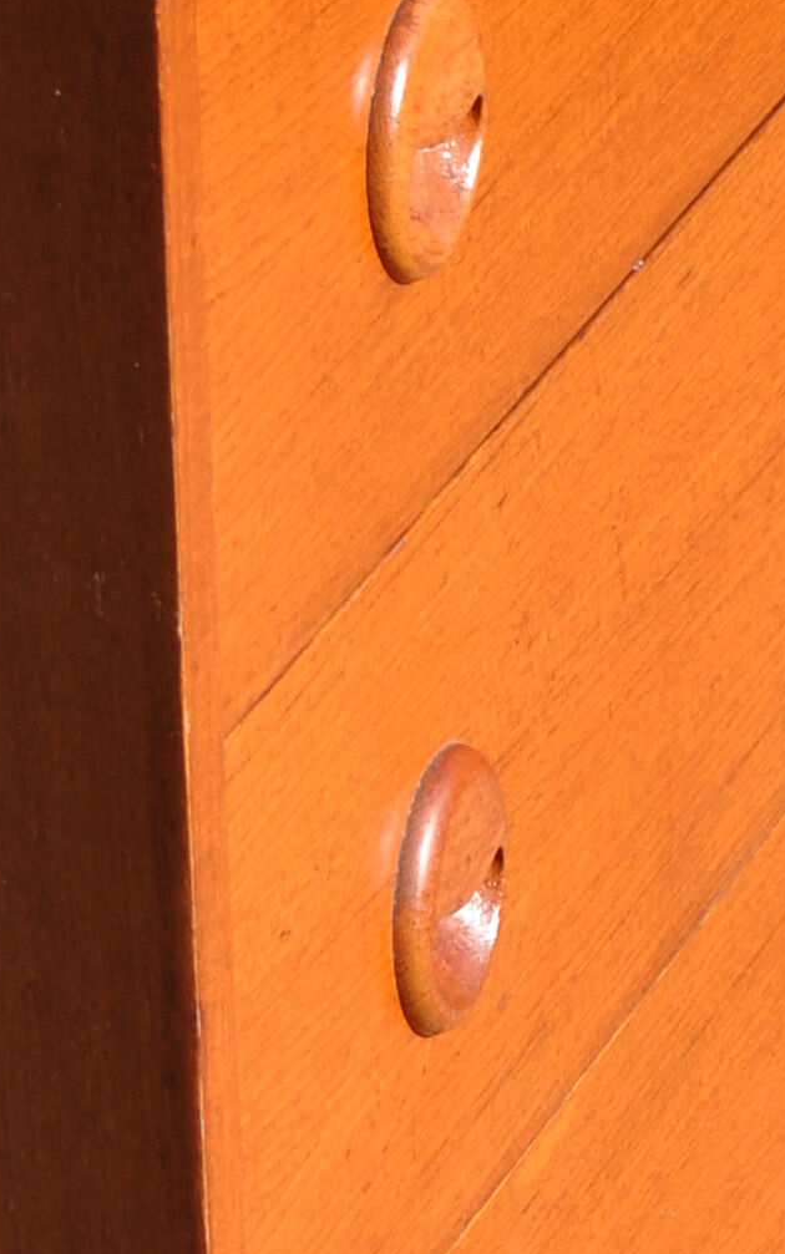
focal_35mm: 377
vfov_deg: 5.6
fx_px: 12896
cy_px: 731
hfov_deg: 3.5
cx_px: -118
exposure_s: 1/250
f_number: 8
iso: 200
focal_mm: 58
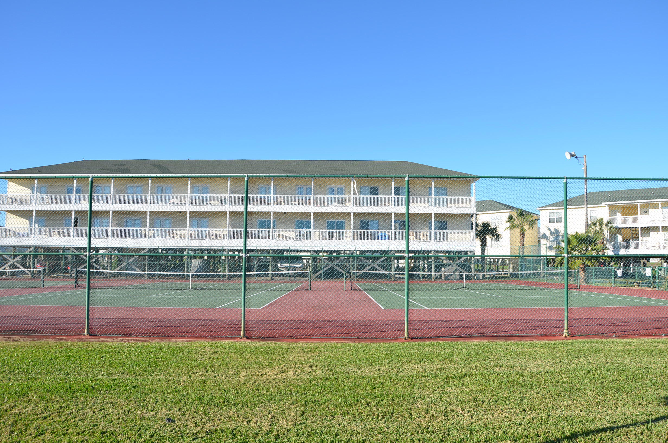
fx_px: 500
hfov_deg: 67.5
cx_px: 334
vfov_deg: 47.7
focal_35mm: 27
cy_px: 222
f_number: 8
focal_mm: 18
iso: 125
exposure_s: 1/250
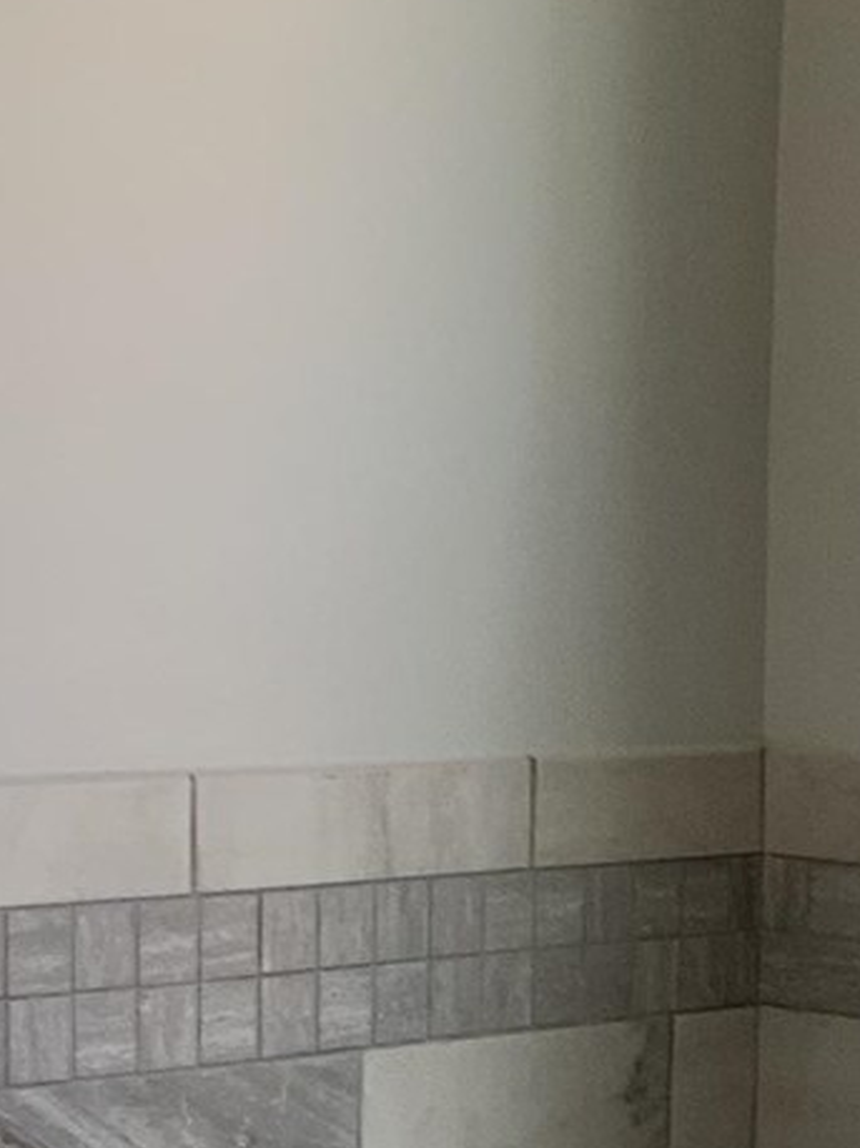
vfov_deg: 13.1
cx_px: 1028
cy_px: 1486
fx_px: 4841
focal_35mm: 146
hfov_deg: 10.0
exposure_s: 1/60
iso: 40
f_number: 1.8
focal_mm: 3
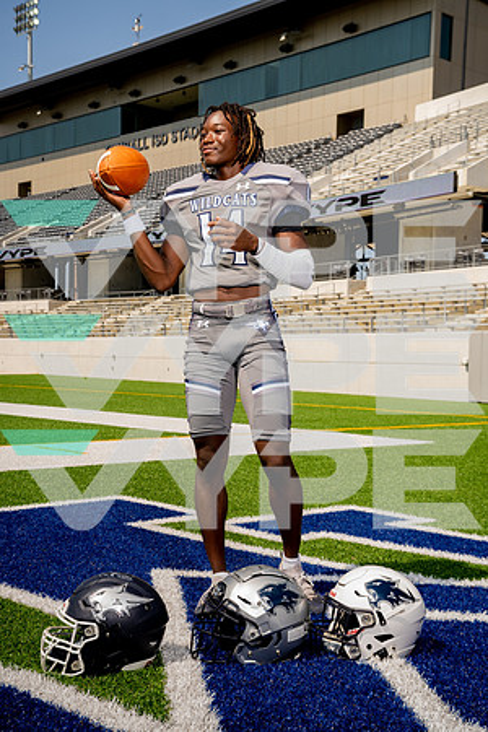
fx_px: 976
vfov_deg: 41.1
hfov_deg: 28.1
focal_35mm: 48
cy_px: 366
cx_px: 244
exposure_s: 1/250
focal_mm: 48
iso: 100
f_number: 7.1
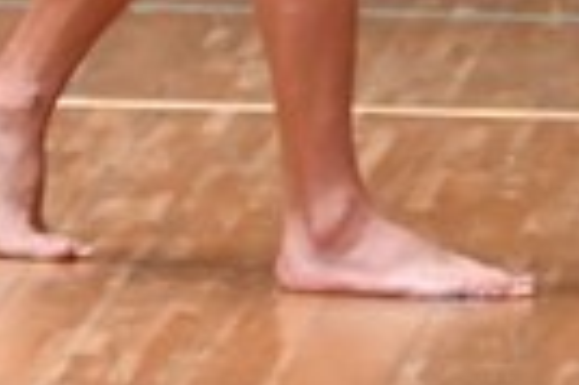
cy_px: -601
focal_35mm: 1298
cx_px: -923
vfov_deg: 1.1
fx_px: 20851
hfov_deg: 1.6
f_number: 5.6
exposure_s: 1/400
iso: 8000
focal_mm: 150
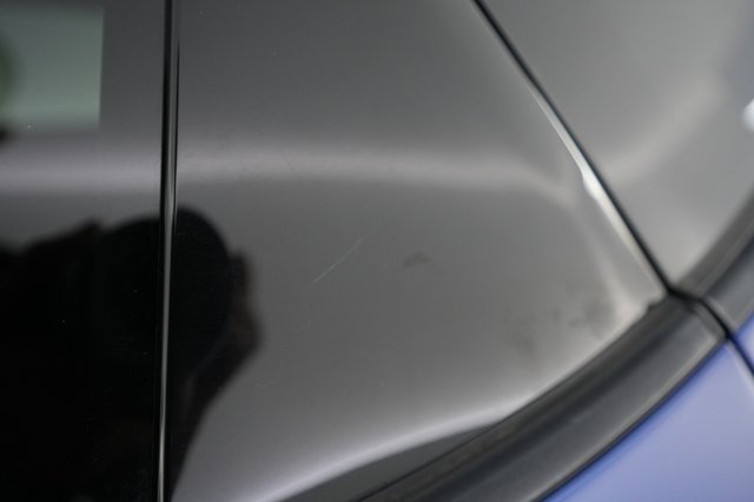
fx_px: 502
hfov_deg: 73.8
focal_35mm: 24
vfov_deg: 53.1
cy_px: 251
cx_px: 377
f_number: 2.8
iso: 2500
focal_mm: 24
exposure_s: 1/60
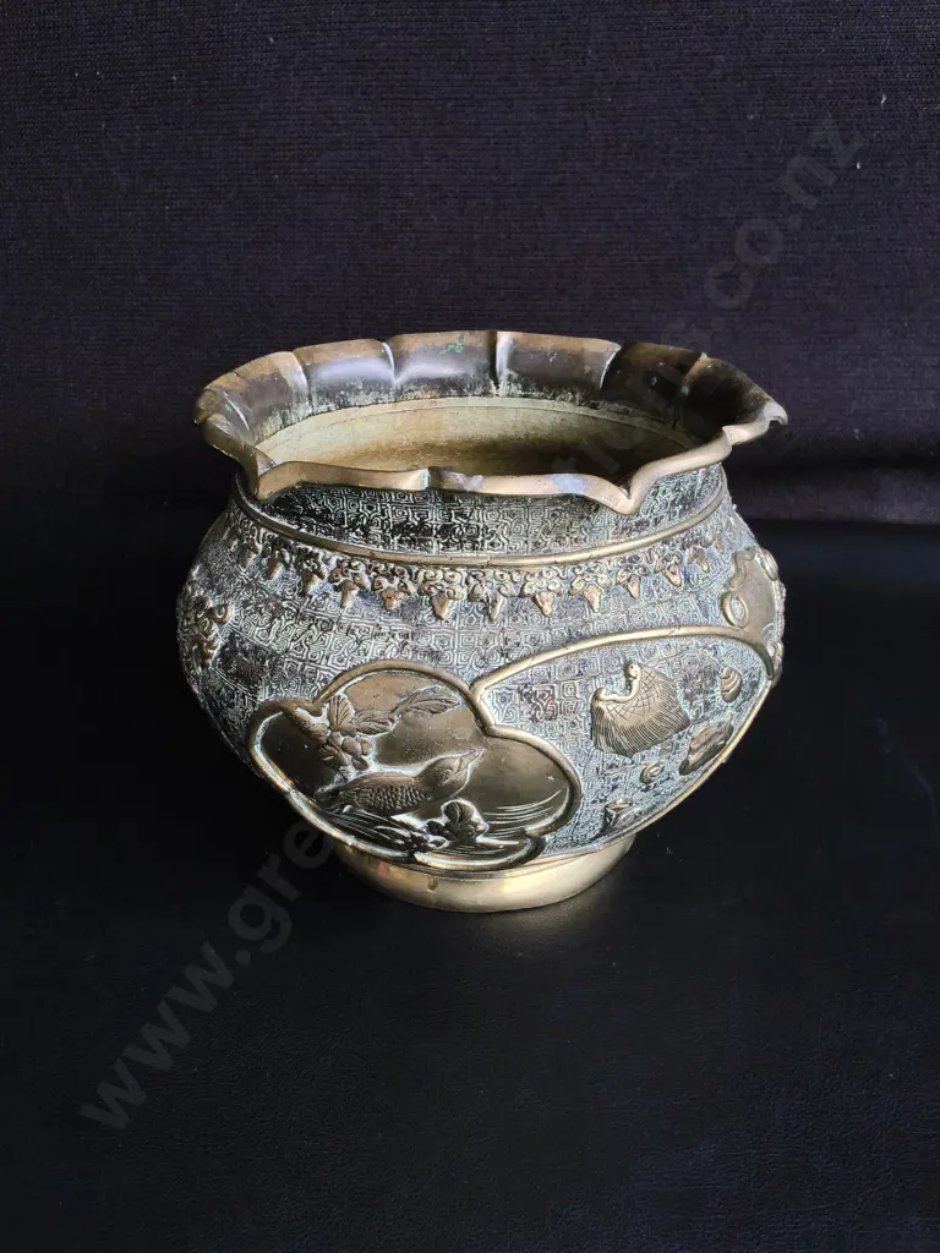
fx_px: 978
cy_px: 626
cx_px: 470
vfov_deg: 65.3
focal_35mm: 27
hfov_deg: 51.4
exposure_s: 1/100
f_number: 2
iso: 125
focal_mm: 2.87
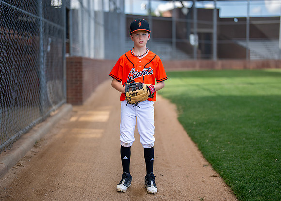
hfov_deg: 34.9
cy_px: 103
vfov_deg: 25.3
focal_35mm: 56
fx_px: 448
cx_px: 135
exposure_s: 1/2500
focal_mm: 50
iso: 125
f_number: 1.2
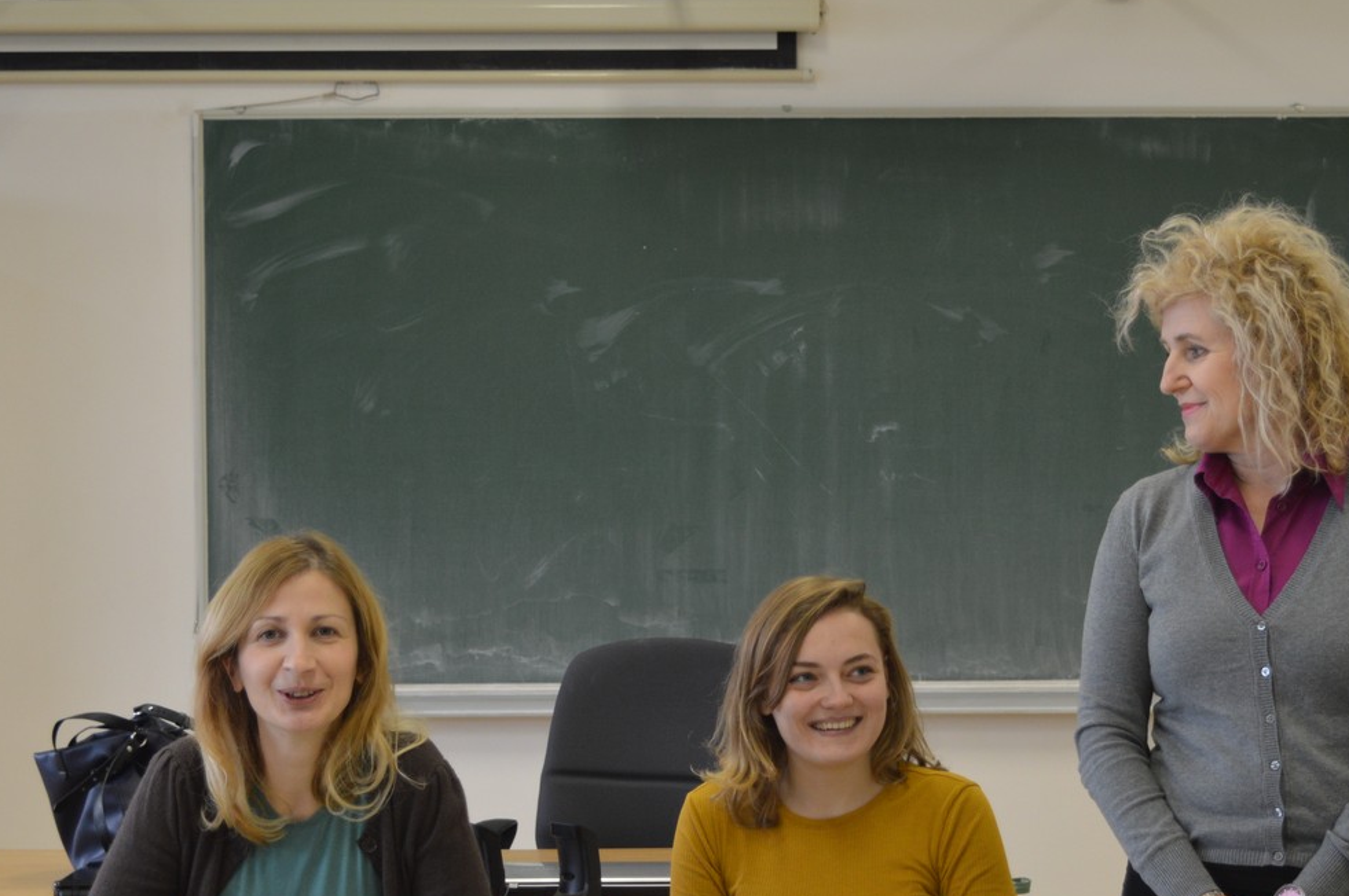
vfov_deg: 14.6
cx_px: 688
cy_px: 635
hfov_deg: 21.9
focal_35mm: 93
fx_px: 3481
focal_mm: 38
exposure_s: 1/40
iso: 400
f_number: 5
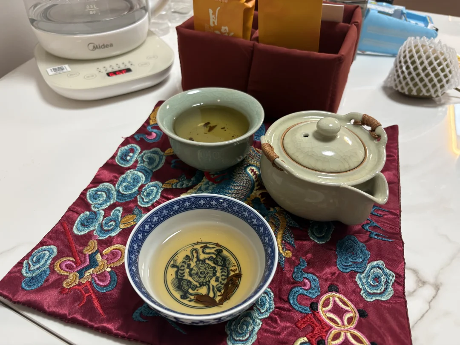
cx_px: 230
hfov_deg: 67.3
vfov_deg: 53.1
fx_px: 346
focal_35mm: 26
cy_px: 172
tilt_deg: -41.9
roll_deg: +1.7
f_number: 1.6
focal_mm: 5.96
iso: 100
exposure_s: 1/50
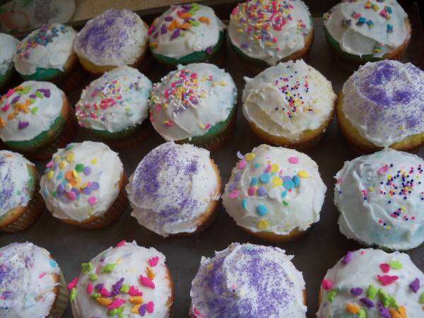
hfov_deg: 52.6
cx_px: 212
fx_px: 429
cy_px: 159
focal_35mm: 35
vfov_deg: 40.7
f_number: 3.5
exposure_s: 1/40
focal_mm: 6.2
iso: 125
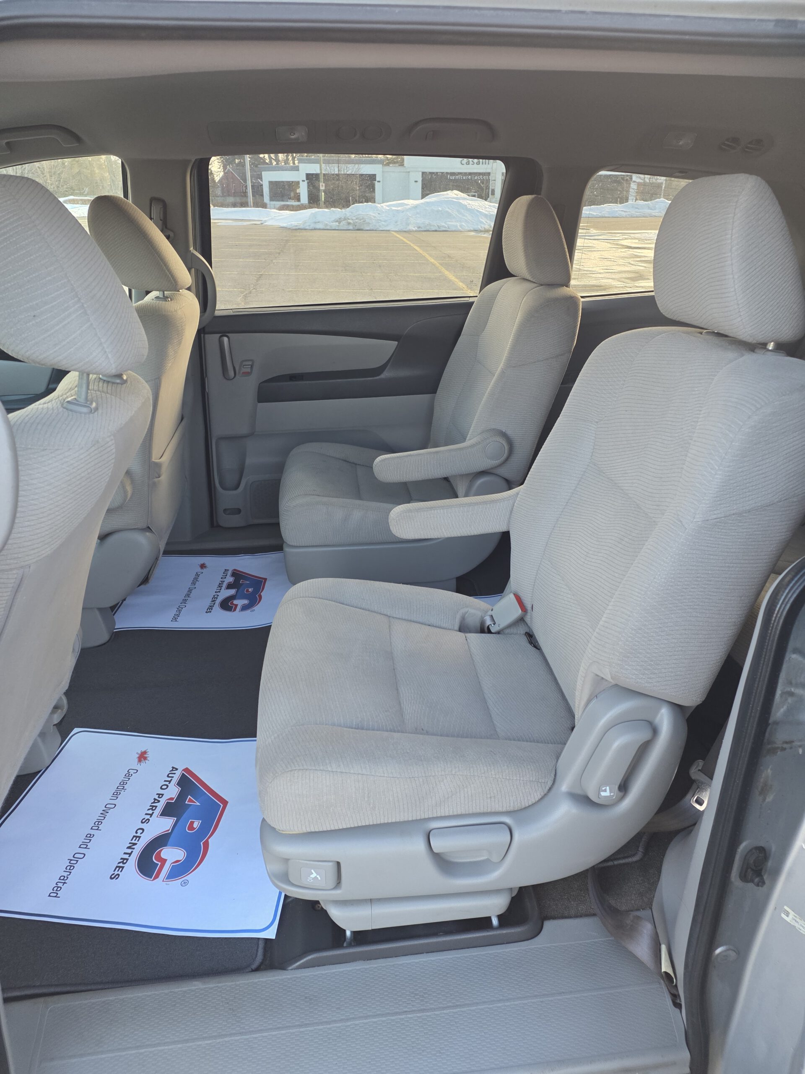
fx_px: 713
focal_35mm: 23
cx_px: 402
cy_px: 537
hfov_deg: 58.9
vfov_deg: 73.9
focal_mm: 6.25
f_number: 1.7
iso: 160
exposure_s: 1/180
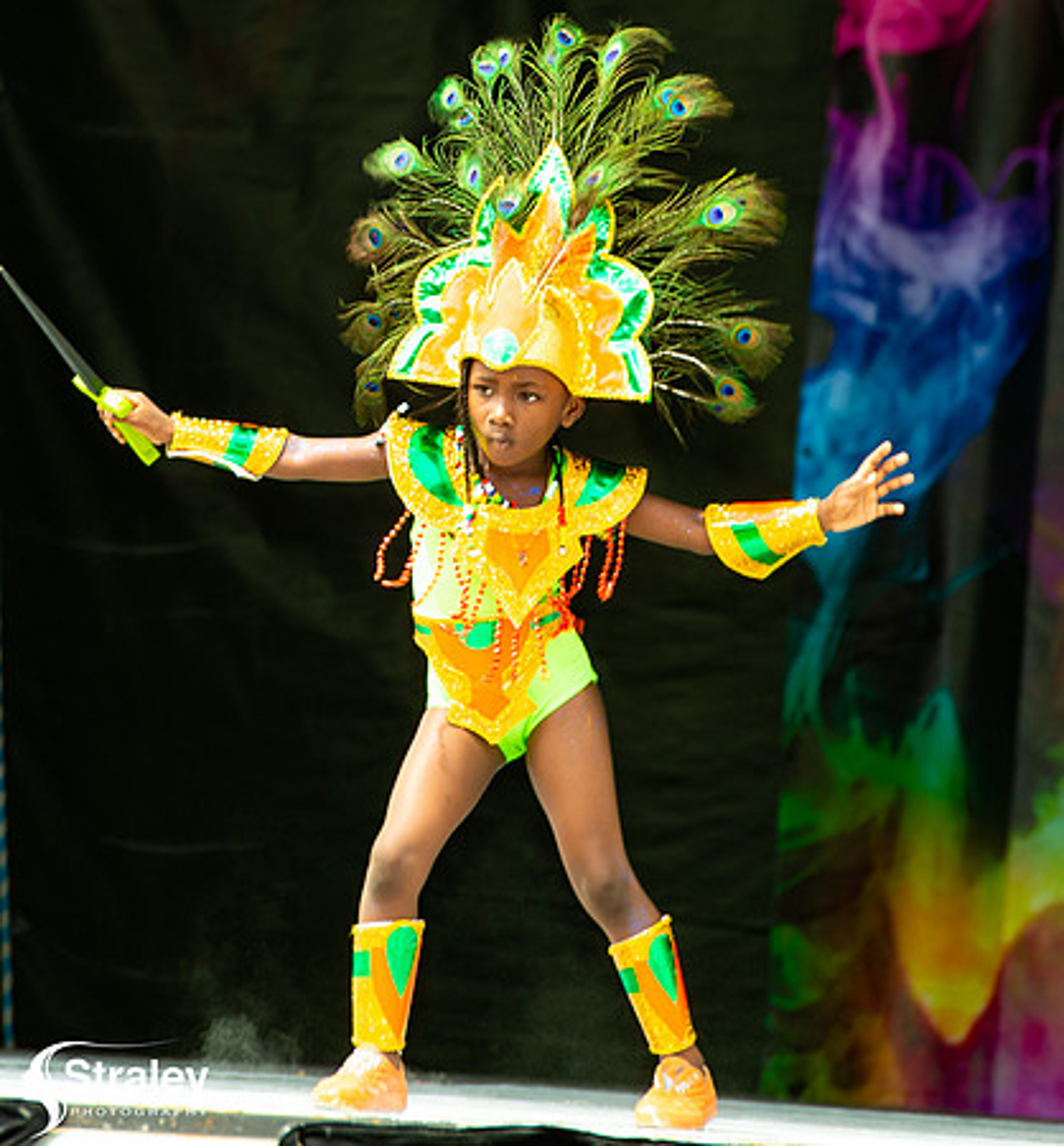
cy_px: 235
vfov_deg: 4.0
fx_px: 16385
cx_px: 311
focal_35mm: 453
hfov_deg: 3.7
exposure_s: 1/200
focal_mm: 200
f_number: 5.6
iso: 160
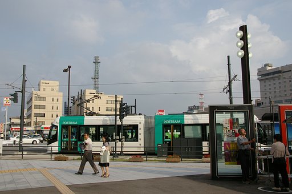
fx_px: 279
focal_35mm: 34
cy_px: 97
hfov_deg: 55.2
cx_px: 146
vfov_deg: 38.3
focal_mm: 23
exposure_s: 1/1000
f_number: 10
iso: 400
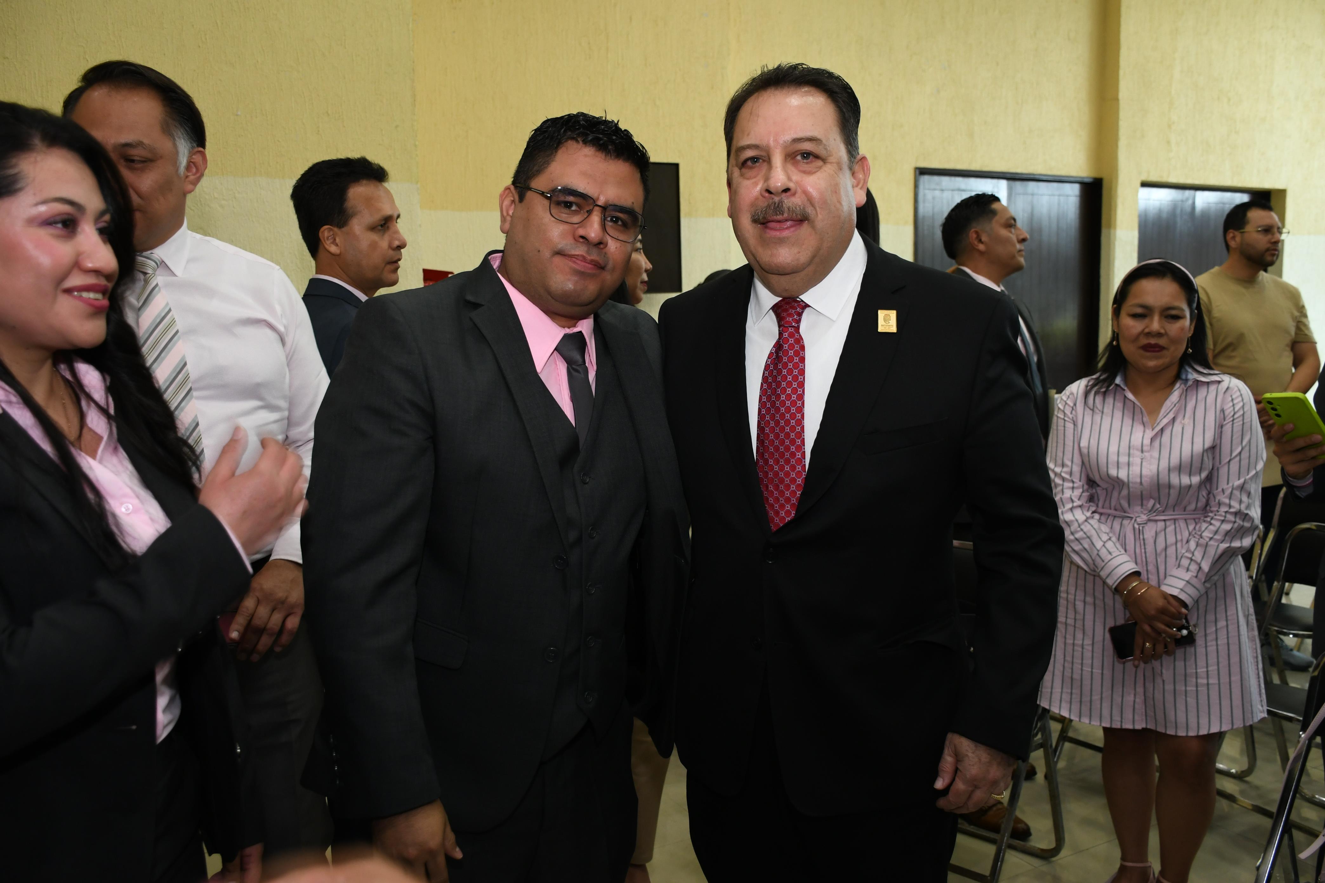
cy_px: 442
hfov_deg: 61.9
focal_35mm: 30
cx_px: 662
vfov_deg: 43.6
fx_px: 1104
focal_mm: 20
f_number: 3.5
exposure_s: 1/100
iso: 800
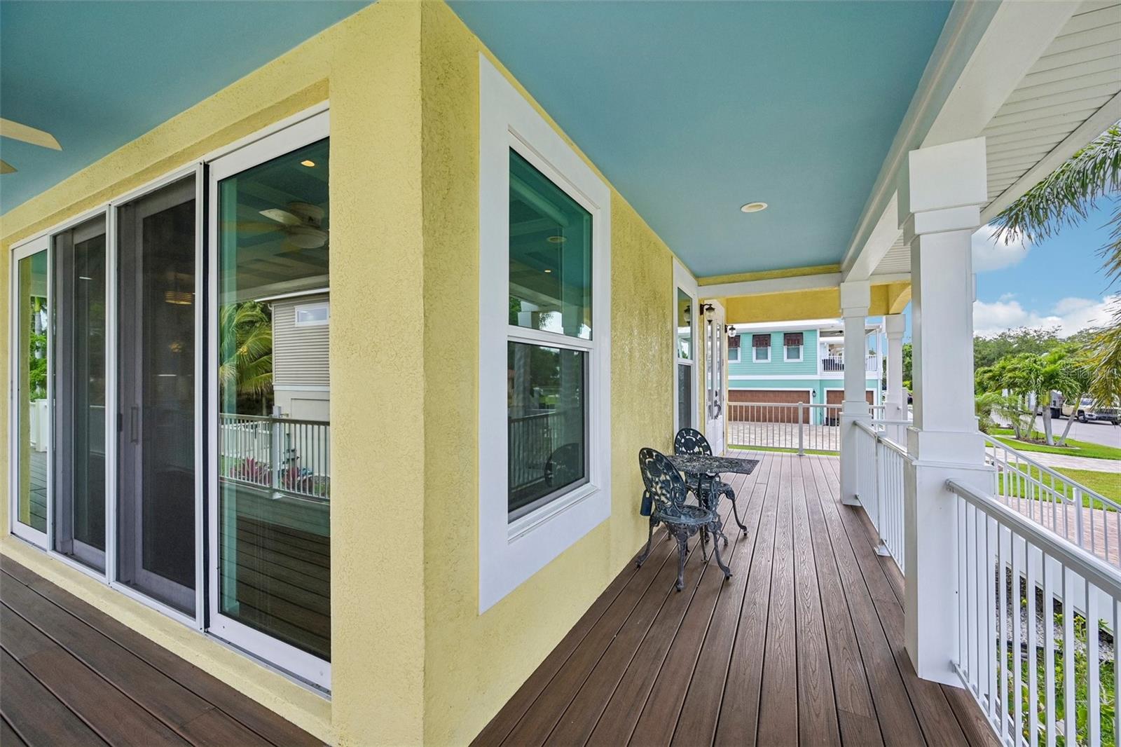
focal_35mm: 14
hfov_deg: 104.3
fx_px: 436
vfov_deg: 81.2
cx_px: 560
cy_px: 374
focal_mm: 14
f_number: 8
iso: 400
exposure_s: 1/400
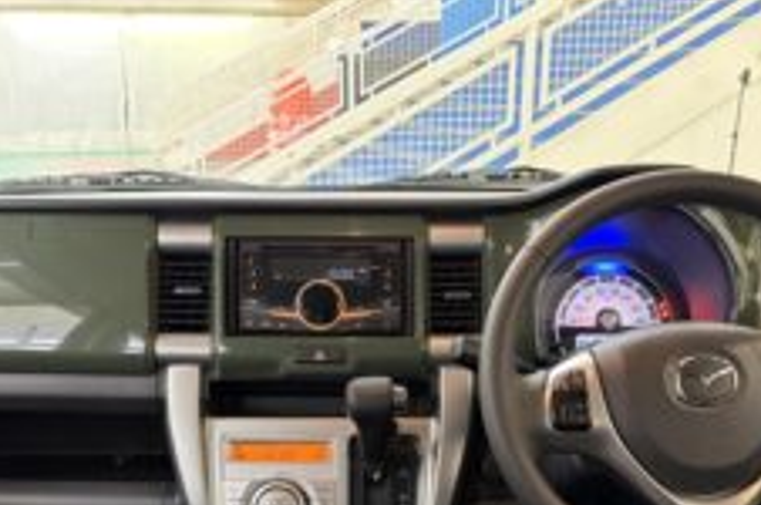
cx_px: 357
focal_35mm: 42
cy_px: 439
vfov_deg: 30.6
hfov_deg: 46.4
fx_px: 887
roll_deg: +1.4
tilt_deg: -20.8
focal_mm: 5.96
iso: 500
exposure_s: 1/33
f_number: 1.6
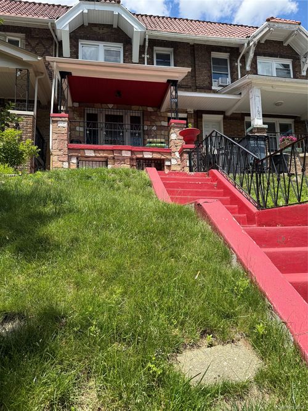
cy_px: 206
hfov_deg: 56.8
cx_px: 154
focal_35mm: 24
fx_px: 285
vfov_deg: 71.6
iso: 80
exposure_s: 1/2370
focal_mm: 6.76
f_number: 1.78
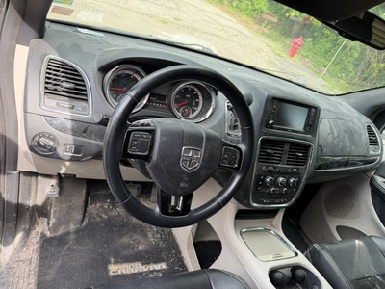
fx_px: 267
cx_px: 192
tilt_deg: -29.2
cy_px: 144
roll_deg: -24.2
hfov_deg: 71.6
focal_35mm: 24
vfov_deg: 56.8
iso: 64
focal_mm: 6.76
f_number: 1.78
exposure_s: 1/177
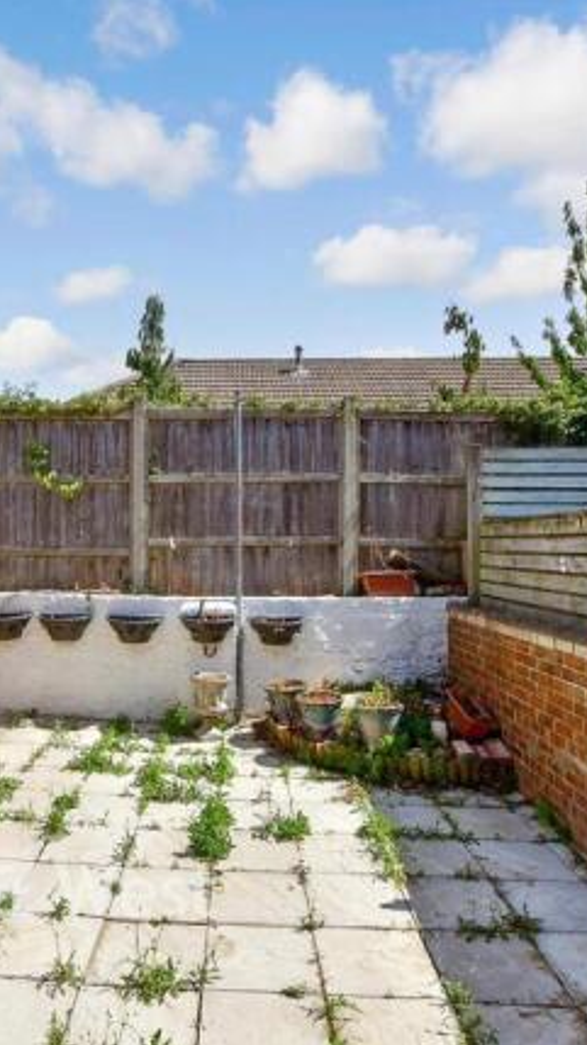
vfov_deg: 76.3
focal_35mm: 24
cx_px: 206
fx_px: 665
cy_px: 527
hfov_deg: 47.0
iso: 160
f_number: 8
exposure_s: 1/500
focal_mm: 10
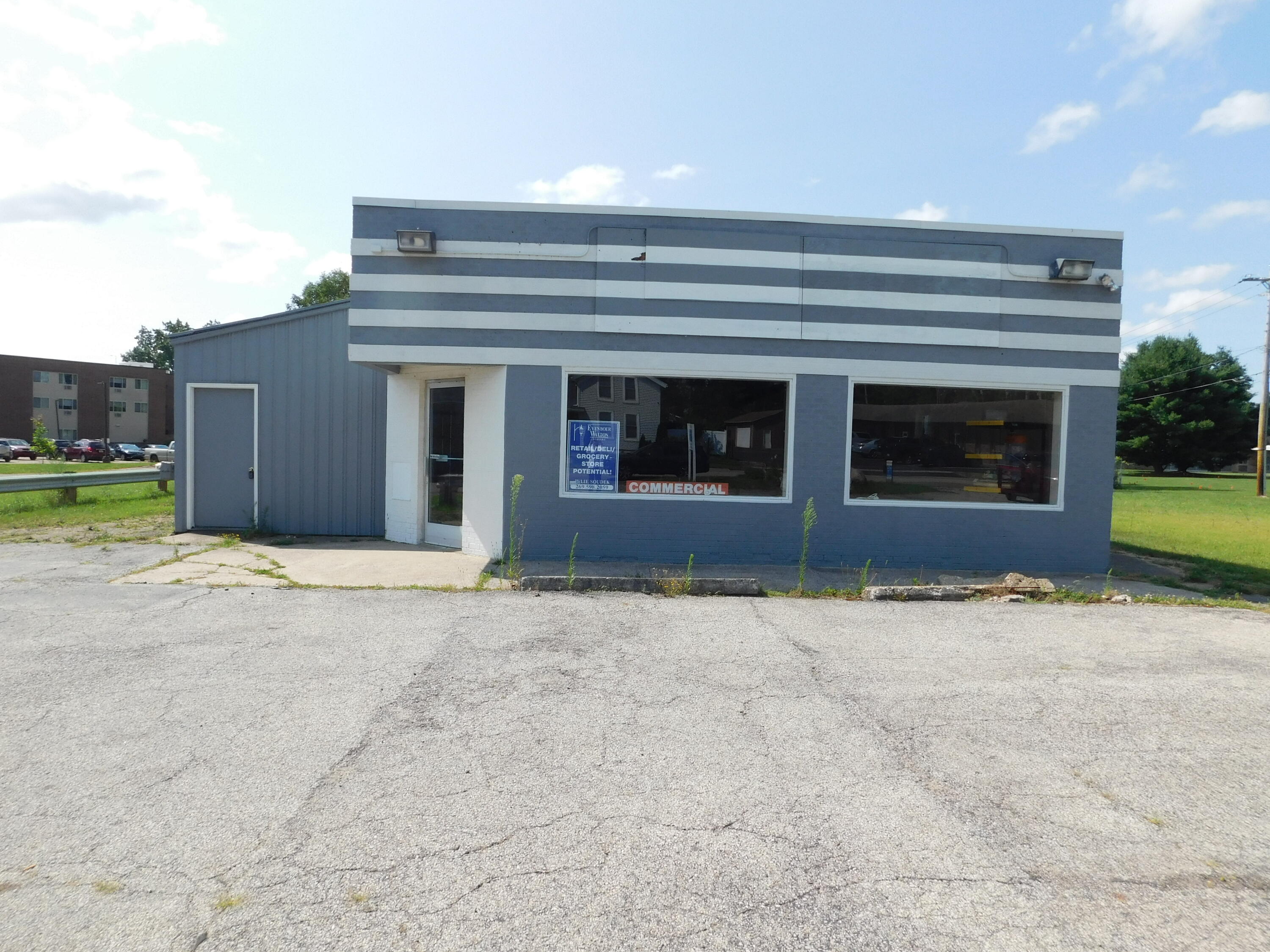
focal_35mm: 23
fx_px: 844
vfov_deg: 58.9
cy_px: 476
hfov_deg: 73.9
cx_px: 635
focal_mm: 4
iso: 125
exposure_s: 1/400
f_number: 6
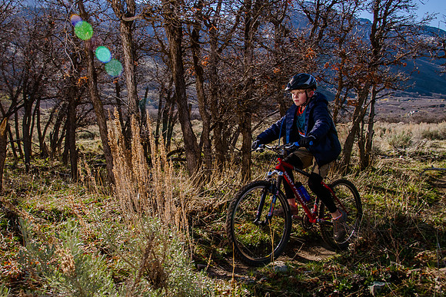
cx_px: 179
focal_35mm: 34
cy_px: 157
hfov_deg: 54.9
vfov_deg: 38.5
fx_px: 426
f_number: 10
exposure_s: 1/250
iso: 200
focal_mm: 28
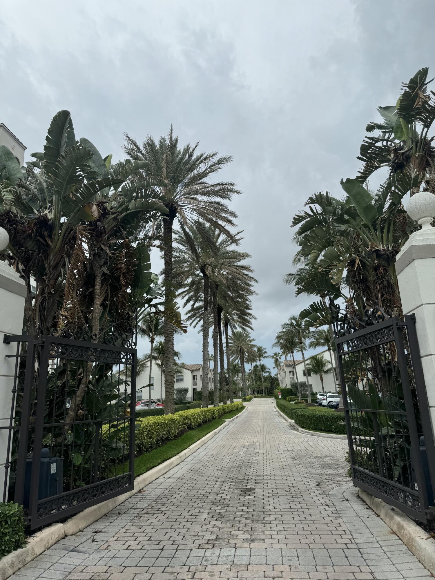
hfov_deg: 56.8
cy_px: 290
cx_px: 218
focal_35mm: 24
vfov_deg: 71.6
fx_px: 402
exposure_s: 1/5348
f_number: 1.78
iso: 80
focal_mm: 6.86
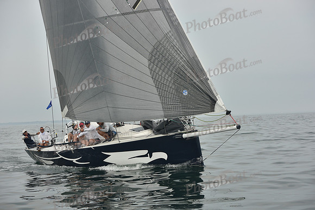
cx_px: 158
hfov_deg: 28.8
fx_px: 613
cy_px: 105
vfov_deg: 19.5
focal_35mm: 70
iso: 250
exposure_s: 1/640
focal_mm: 70
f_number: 5.6
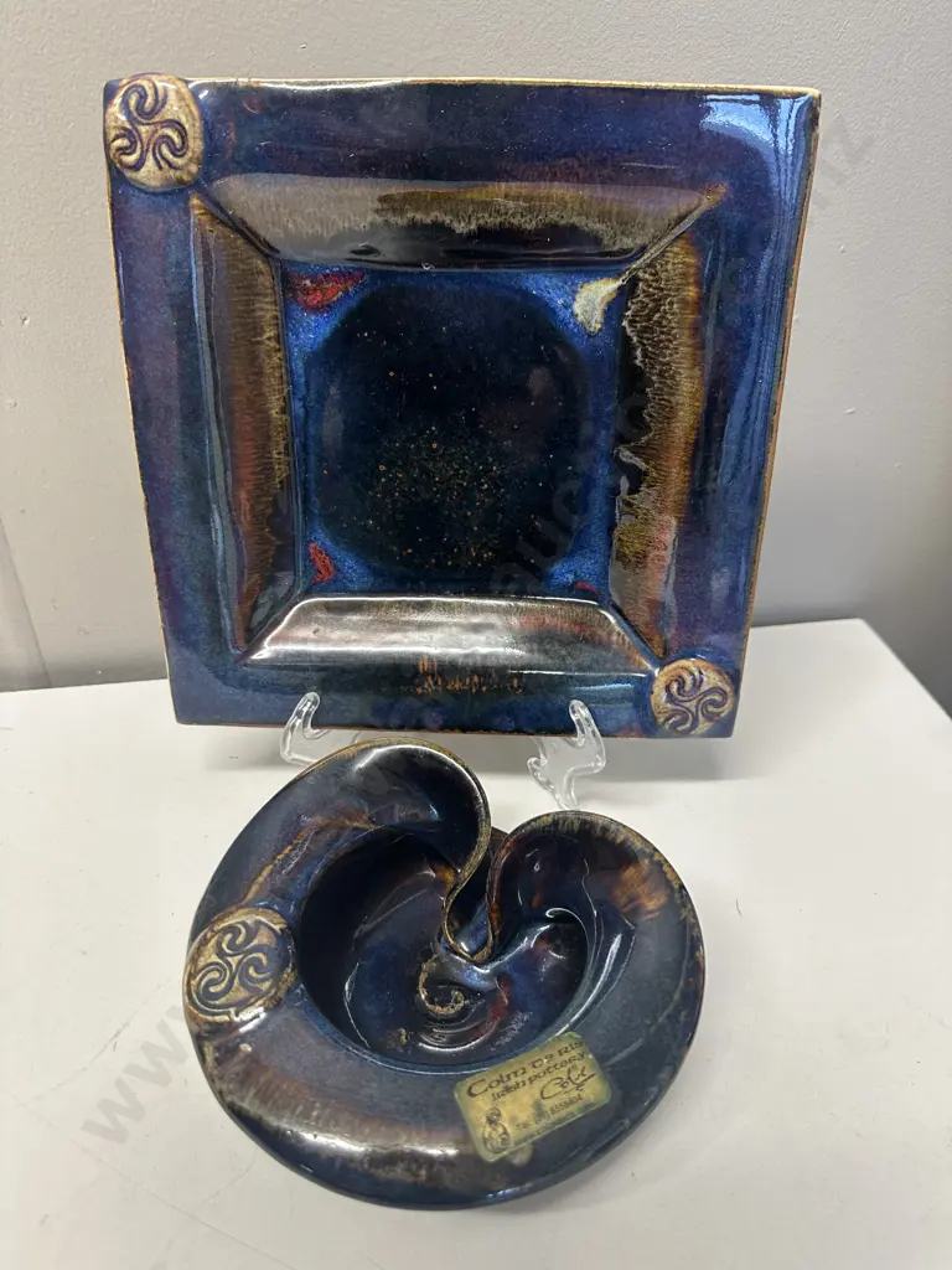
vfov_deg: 71.6
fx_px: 880
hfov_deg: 56.8
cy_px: 635
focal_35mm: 24
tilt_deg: -34.5
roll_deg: -1.4
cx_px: 476
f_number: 1.78
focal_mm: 6.86
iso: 160
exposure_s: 1/50
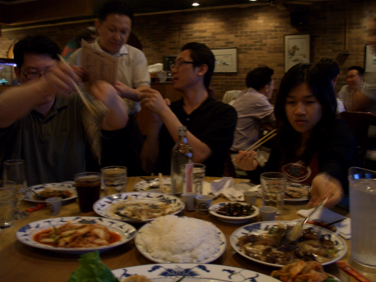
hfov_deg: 52.6
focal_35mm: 35
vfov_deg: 40.7
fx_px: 380
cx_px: 194
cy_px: 133
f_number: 2.8
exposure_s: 1/8
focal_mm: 7.1
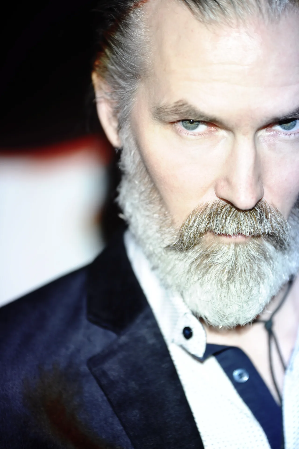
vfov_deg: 10.3
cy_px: 224
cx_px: 150
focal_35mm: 200
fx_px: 2495
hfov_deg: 6.9
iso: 1000
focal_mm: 200
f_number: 2.8
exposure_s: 1/80
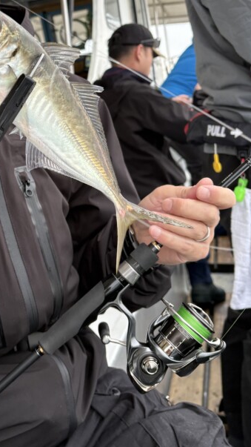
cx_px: 13
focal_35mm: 47
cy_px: 133
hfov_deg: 24.5
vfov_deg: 42.8
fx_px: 556
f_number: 1.6
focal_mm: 5.96
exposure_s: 1/122
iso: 100
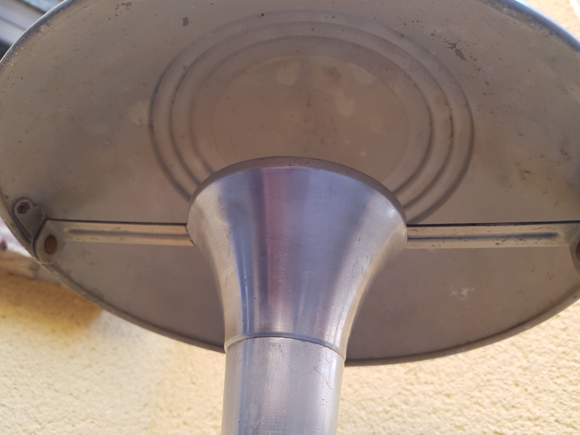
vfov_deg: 53.1
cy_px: 218
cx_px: 290
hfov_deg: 67.3
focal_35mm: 26
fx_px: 436
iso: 50
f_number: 1.7
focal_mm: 4.2
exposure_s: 1/50
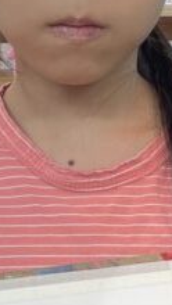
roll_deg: +1.0
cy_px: 209
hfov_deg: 9.8
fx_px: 1004
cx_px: 76
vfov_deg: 17.2
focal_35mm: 124
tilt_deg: -8.7
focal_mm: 5.1
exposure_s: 1/100
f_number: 1.6
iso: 64
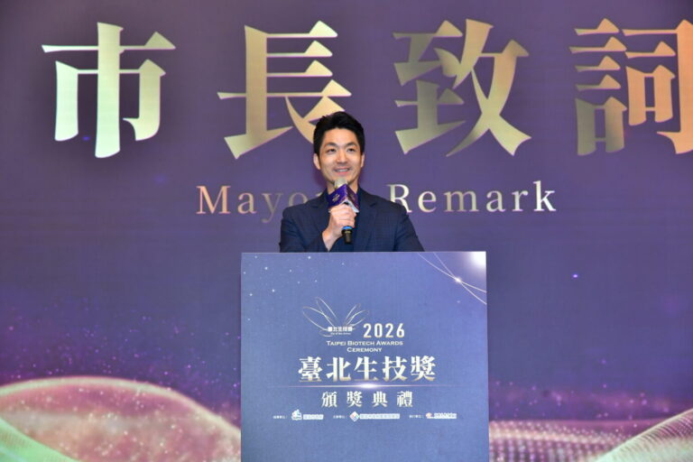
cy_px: 231
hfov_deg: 26.0
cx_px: 346
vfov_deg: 17.5
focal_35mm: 78
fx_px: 1501
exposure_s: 1/125
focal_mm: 78
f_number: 5.6
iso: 1000
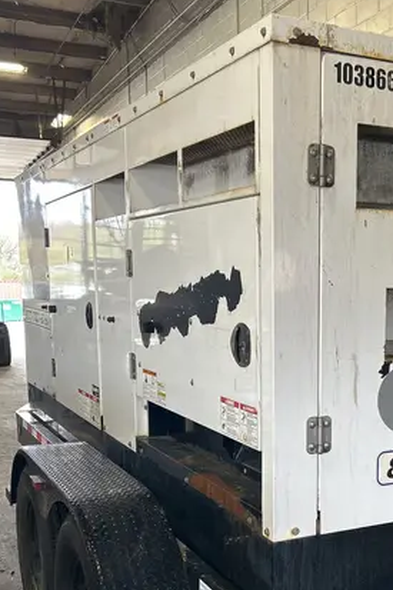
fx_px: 787
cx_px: 319
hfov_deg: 27.5
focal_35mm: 48
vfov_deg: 40.4
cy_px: 411
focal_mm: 5.7
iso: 125
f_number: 1.5
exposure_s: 1/60
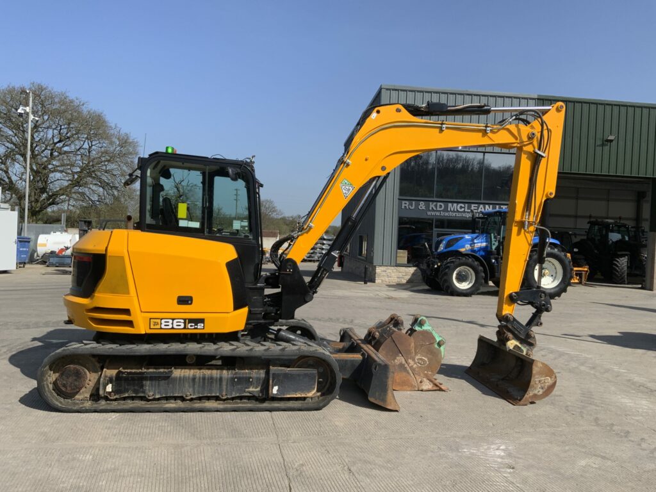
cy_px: 246
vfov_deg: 48.2
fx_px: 550
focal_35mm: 29
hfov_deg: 61.7
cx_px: 328
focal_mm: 3
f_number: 1.8
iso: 16
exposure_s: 1/2141
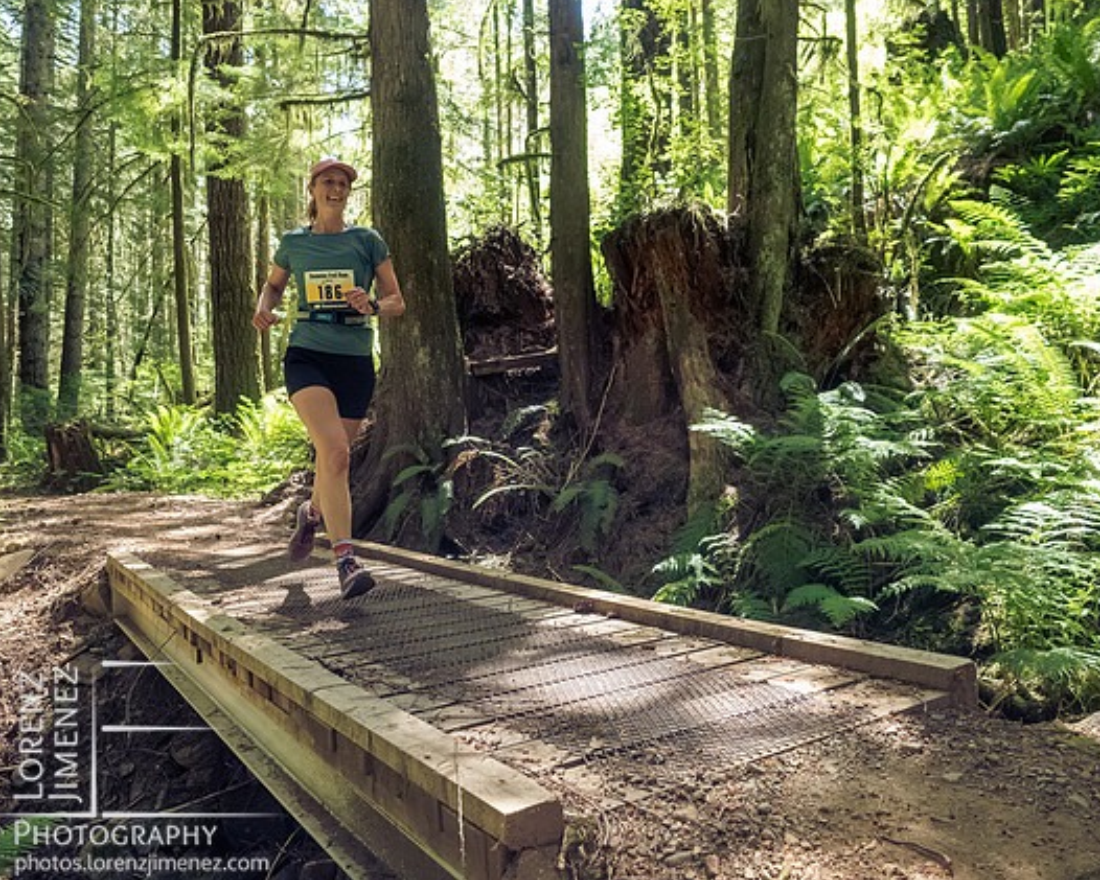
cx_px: 592
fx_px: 879
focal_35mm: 27
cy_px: 434
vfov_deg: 53.2
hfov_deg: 64.0
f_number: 2.8
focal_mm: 12
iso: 5000
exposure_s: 1/1000
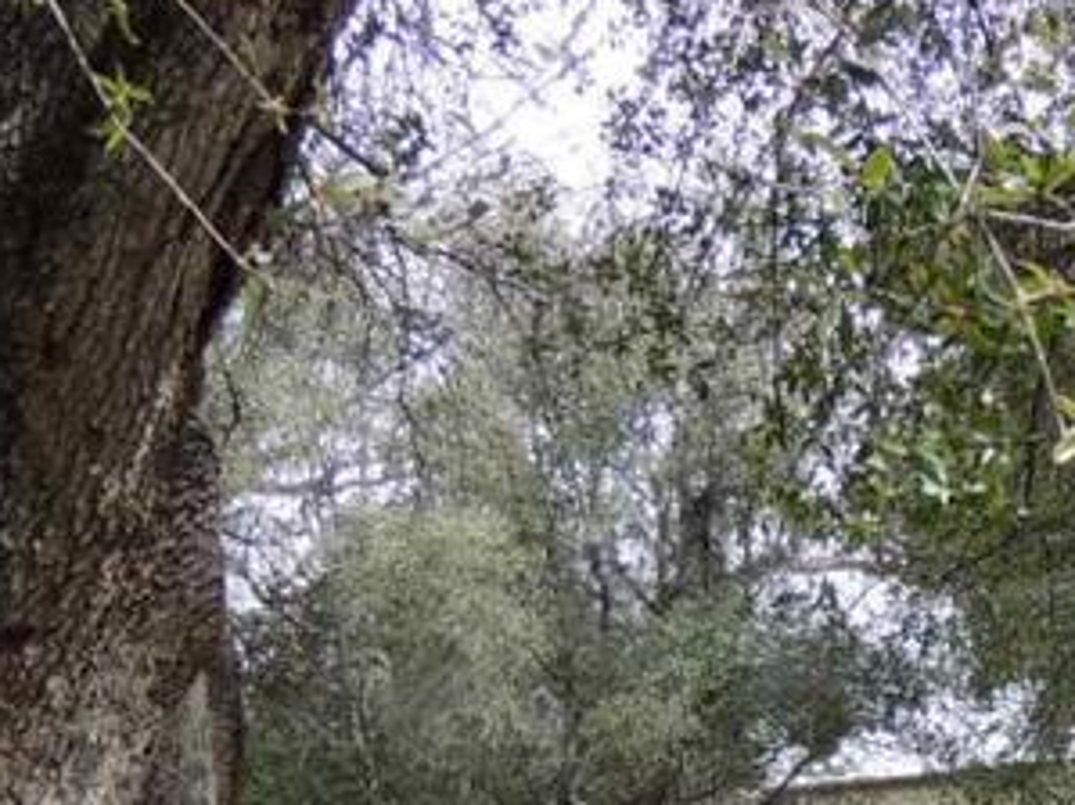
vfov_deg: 9.1
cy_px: 934
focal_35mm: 161
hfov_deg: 11.8
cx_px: 1535
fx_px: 4998
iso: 100
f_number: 3.5
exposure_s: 1/320
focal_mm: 8.3
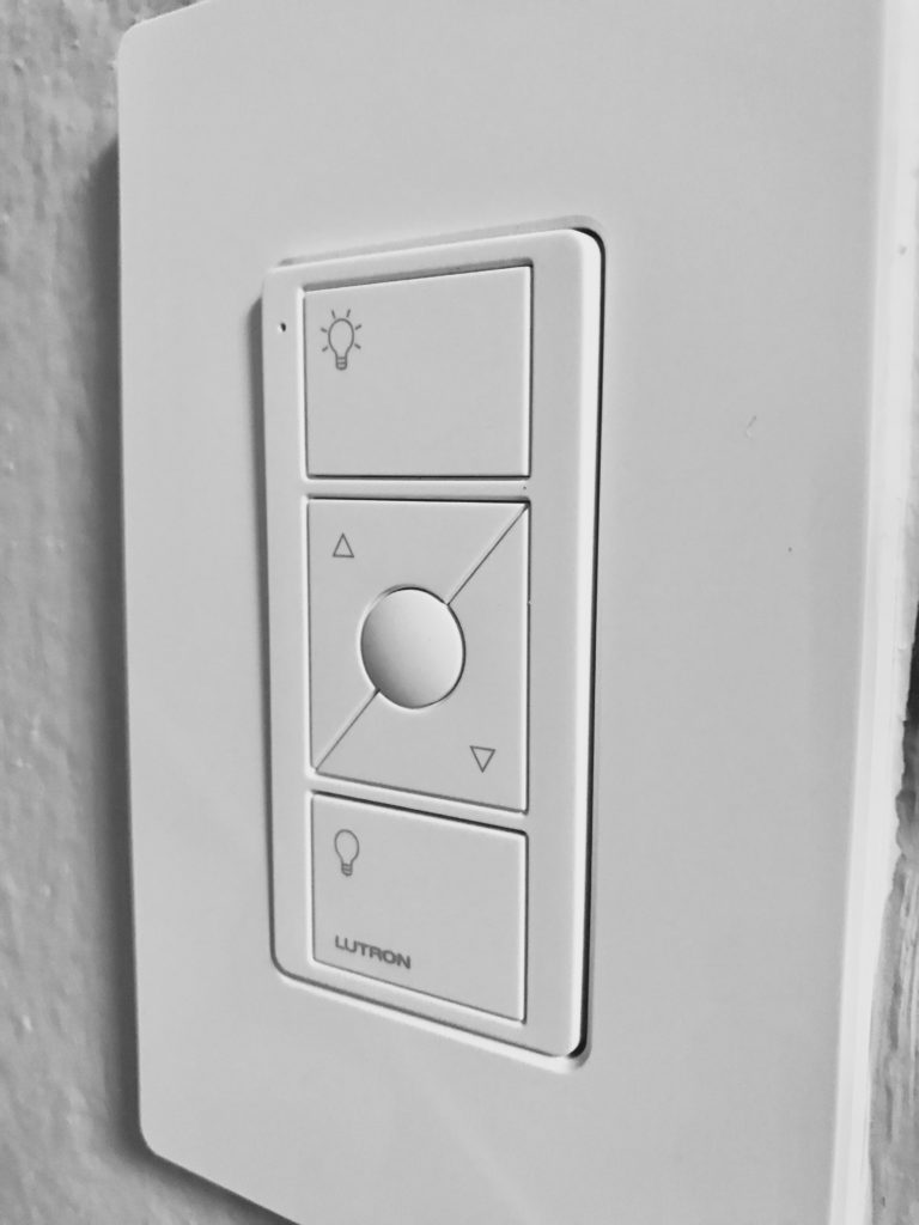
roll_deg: -0.2
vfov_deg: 63.4
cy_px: 612
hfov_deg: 49.7
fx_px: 991
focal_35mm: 28
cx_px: 460
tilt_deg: -4.9
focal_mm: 3.99
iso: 64
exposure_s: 1/15
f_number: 1.8
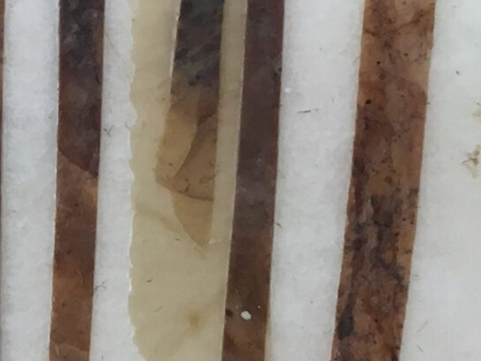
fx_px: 1889
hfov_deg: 14.0
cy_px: -135
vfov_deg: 10.6
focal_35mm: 136
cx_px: -140
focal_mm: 4.15
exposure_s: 1/40
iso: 32
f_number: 2.2
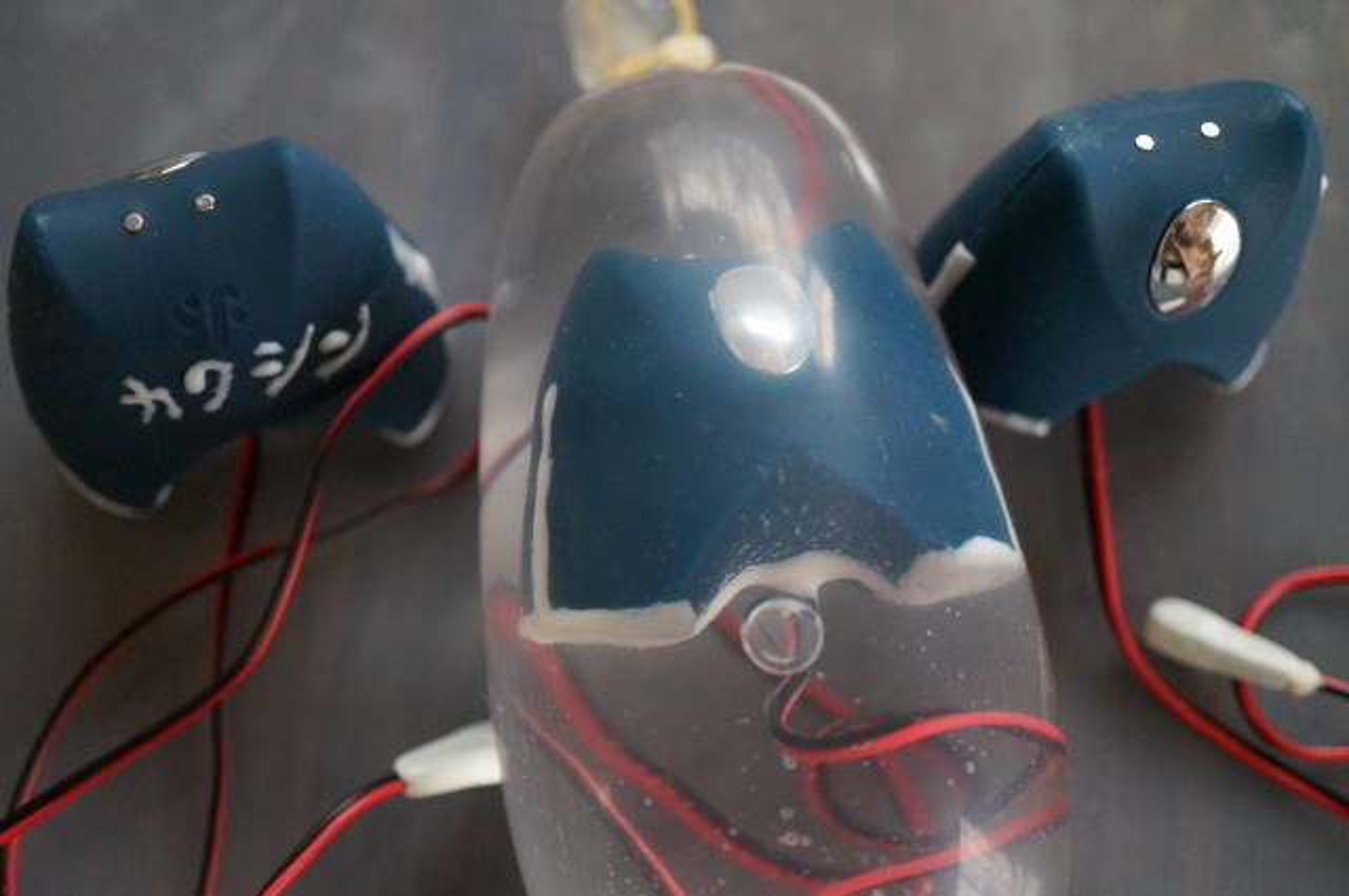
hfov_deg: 43.7
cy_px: 448
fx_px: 1684
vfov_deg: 29.8
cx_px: 674
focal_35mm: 45
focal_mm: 30
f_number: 3.5
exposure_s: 1/100
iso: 3200
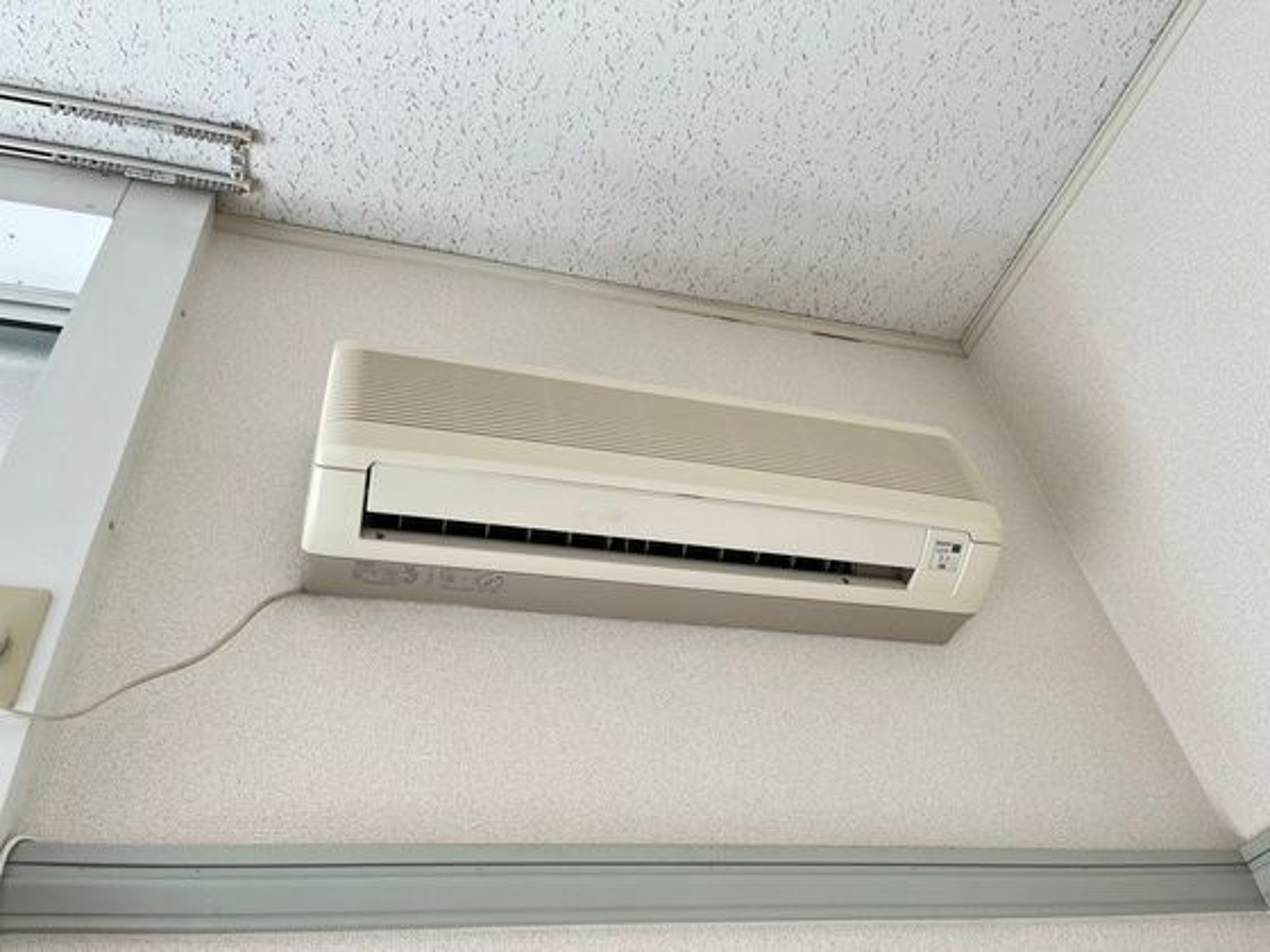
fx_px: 954
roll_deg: +10.3
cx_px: 635
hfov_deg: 67.3
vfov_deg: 53.1
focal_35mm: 26
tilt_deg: +43.4
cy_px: 476
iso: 50
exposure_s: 1/203
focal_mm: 5.1
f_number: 1.6
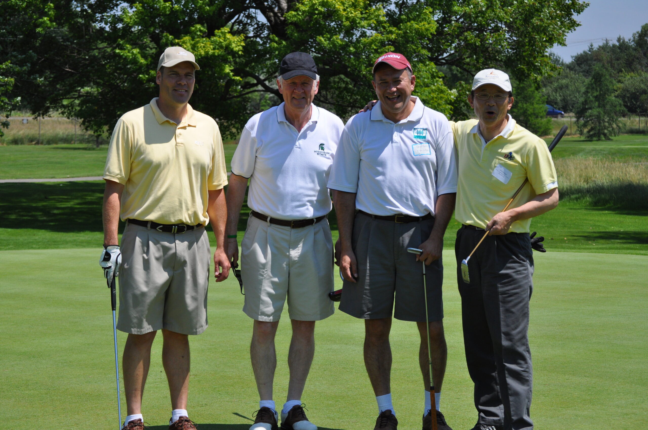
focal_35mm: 99
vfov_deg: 13.8
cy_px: 215
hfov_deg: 20.6
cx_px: 324
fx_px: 1780
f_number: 8
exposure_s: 1/2000
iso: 400
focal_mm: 66
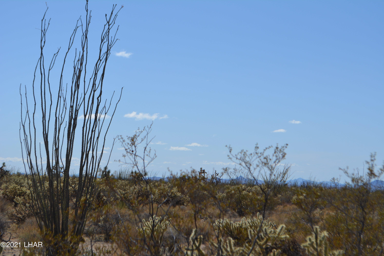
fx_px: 881
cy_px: 128
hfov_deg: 24.6
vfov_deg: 16.6
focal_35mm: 82
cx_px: 192
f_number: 8
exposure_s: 1/2000
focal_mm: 55
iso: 400
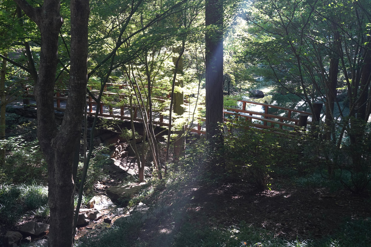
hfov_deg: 45.4
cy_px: 124
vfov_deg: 31.2
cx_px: 186
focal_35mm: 43
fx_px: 443
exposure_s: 1/100
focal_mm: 43
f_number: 9
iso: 1250
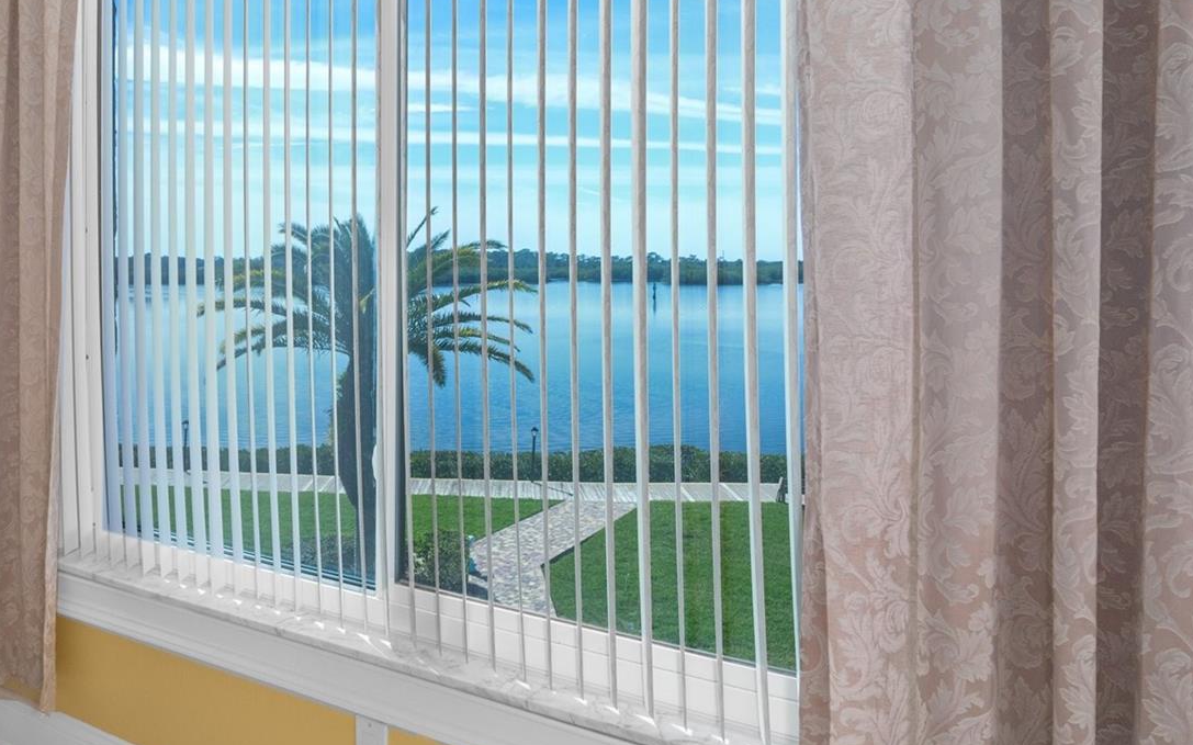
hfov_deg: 66.9
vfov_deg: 45.6
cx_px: 417
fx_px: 878
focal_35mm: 27
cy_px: 272
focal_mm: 18
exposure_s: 1/30
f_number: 8
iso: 320
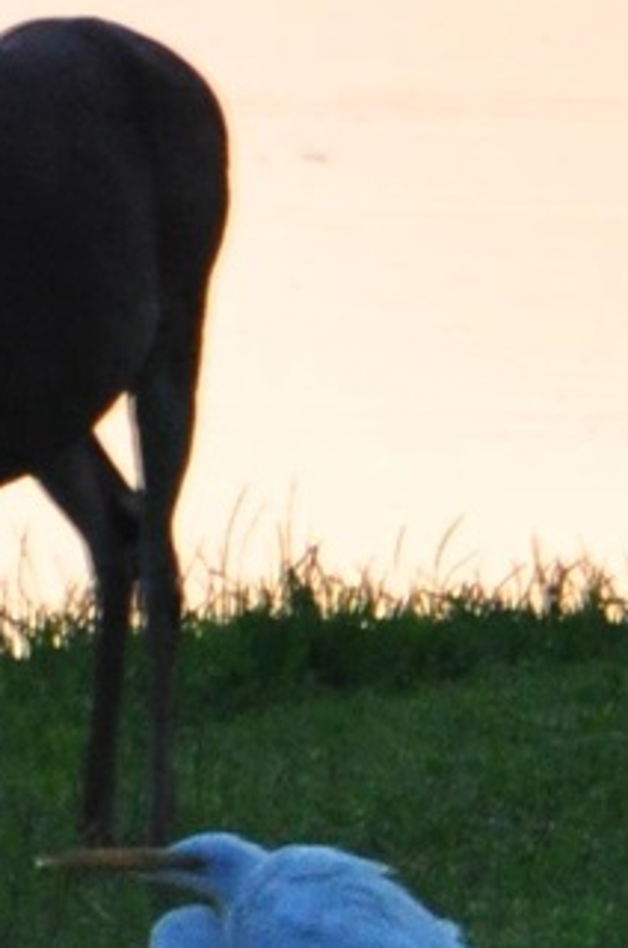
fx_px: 73817
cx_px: 210
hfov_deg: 0.5
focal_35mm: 2809
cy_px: 581
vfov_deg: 0.7
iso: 800
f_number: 5.6
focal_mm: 260
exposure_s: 1/15
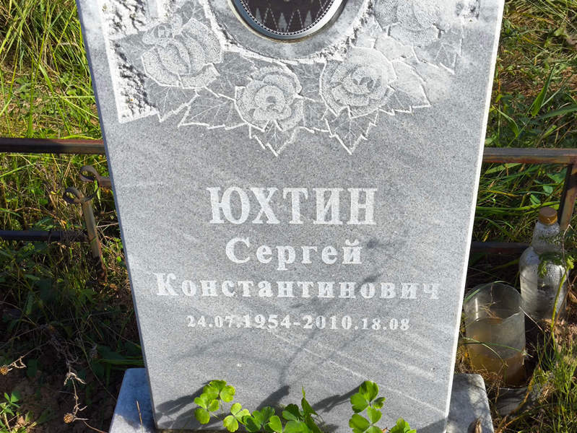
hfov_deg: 38.2
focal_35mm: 50
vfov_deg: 29.1
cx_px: 288
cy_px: 216
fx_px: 834
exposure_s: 1/676
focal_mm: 4.71
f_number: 1.7
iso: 50
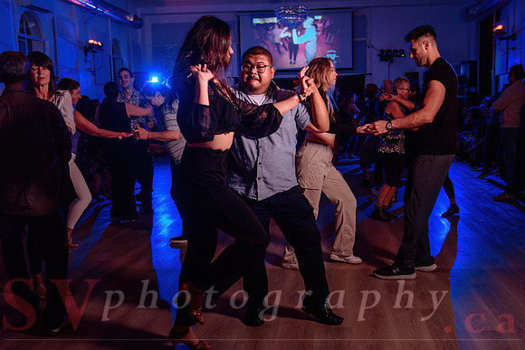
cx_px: 296
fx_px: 593
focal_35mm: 41
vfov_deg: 32.9
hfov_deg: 47.7
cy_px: 198
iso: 800
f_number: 3.2
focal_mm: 36
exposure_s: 1/60
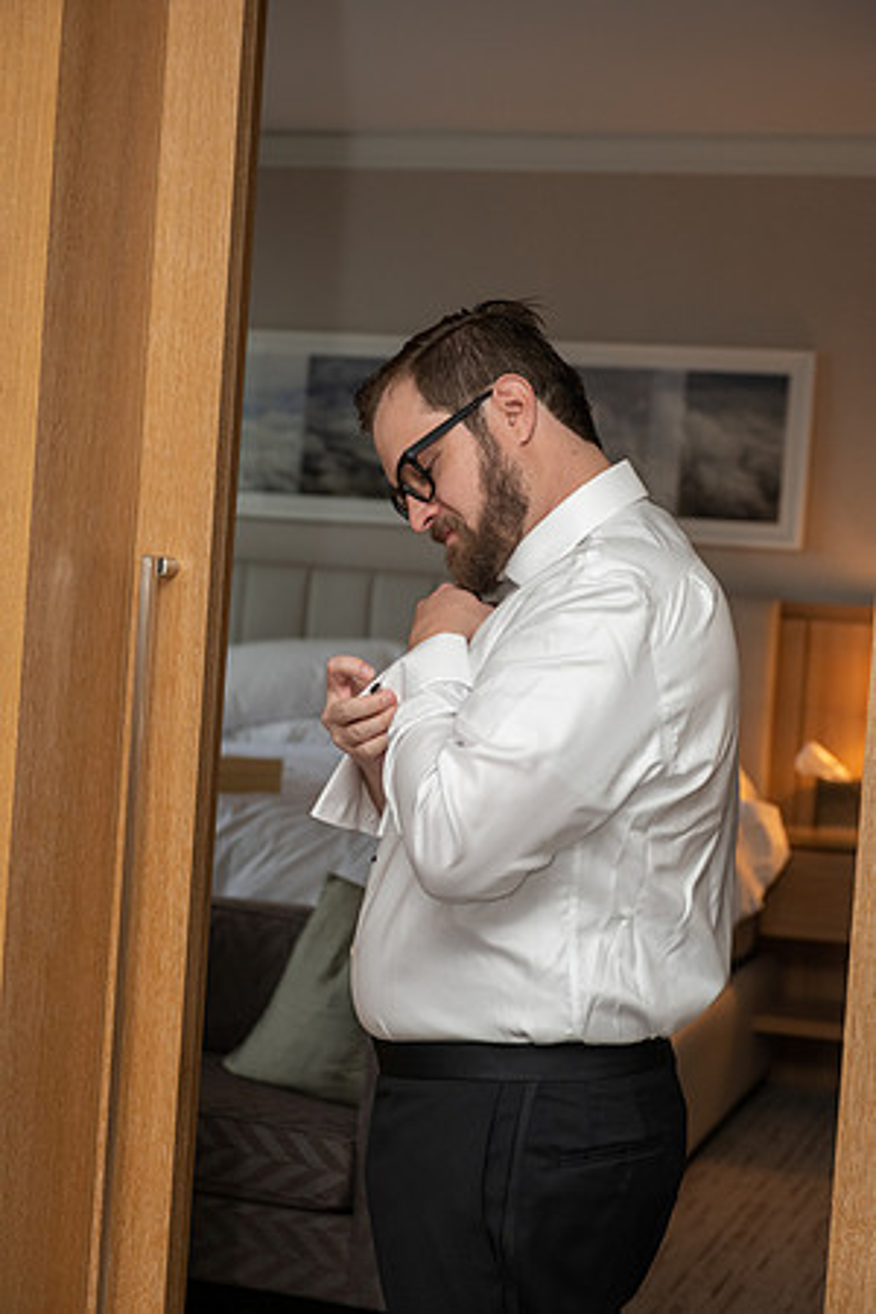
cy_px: 657
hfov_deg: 19.5
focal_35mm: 70
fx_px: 2555
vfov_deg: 28.8
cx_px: 438
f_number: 4
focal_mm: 70
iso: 800
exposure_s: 1/200
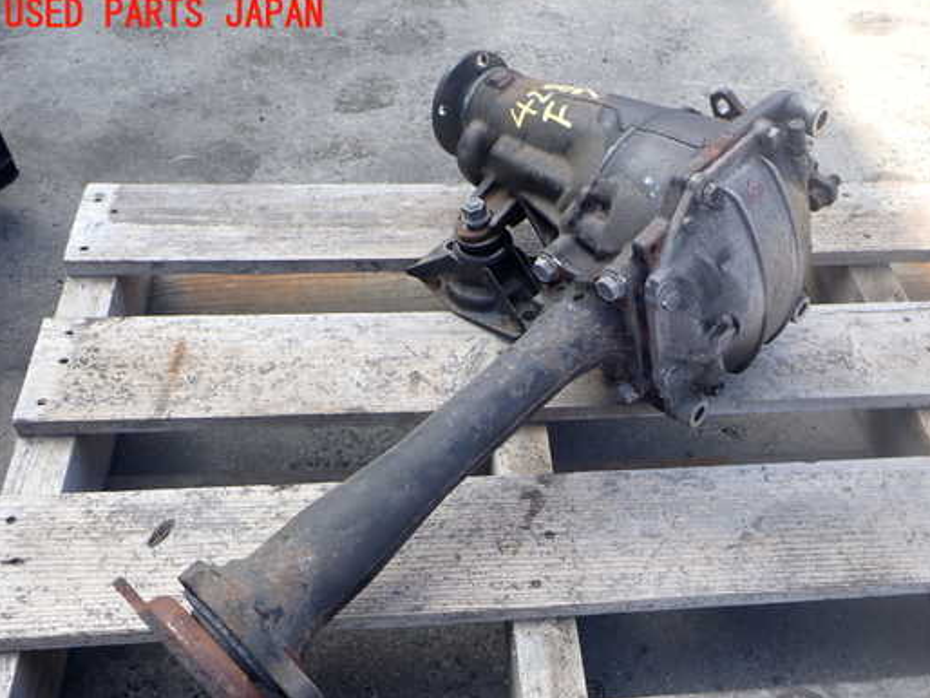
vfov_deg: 40.6
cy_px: 400
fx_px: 941
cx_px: 537
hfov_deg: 52.4
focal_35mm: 35
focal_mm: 5.4
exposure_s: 1/160
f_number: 3.2
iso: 100
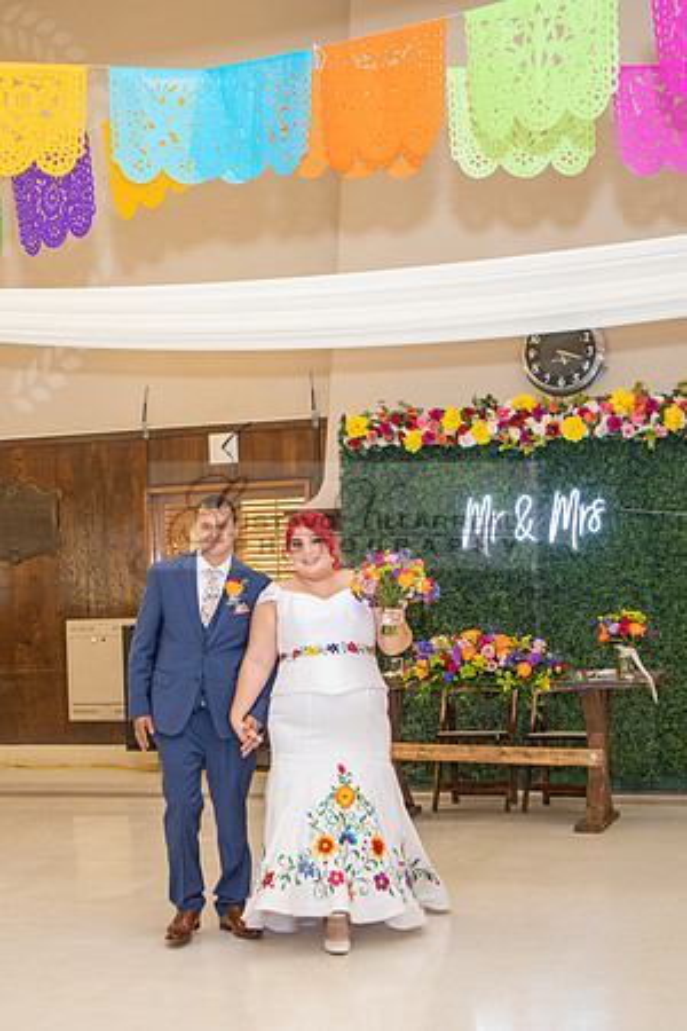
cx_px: 273
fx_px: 1629
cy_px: 559
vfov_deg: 35.1
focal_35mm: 57
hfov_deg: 23.8
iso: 1000
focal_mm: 35
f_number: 2.8
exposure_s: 1/100
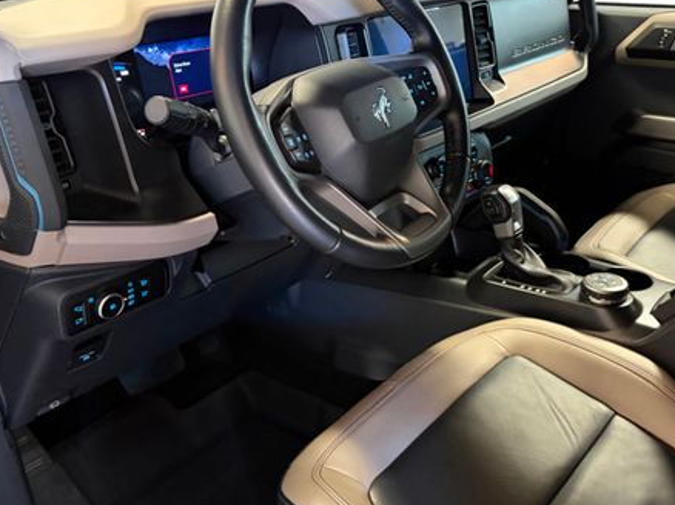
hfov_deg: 48.0
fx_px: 741
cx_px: 459
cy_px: 276
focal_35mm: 38
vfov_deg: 37.7
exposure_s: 1/30
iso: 640
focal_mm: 5.96
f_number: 1.6
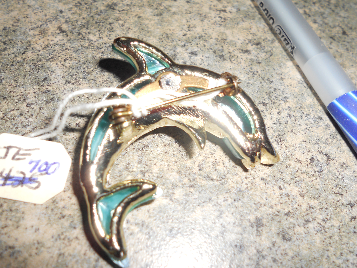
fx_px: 330
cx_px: 178
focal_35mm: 32
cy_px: 134
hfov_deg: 56.8
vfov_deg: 44.2
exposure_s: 1/25
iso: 80
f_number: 8.8
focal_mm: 5.8
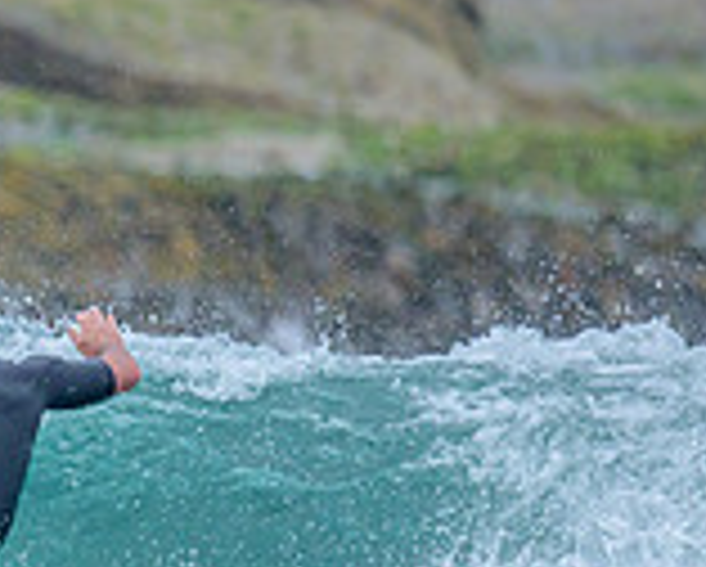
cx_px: -662
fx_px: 79792
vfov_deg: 0.4
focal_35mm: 3814
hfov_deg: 0.5
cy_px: 688
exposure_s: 1/3200
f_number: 6.3
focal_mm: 800
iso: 560
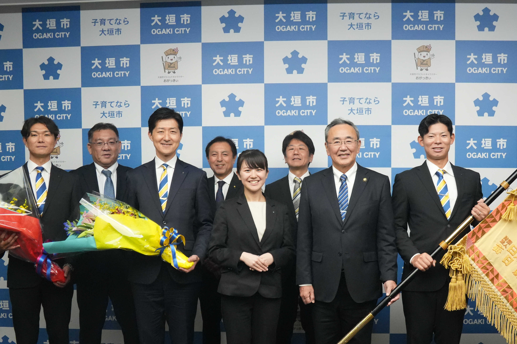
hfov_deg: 43.6
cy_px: 234
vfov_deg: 29.8
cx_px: 313
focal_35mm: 45
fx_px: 642
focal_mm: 21
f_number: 3.5
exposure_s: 1/640
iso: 4000
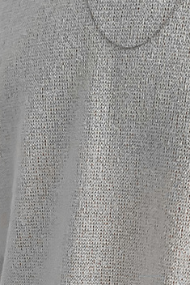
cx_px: 173
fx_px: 1083
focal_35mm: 137
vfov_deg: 14.0
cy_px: 429
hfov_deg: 10.0
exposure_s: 1/120
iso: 64
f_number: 1.8
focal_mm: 3
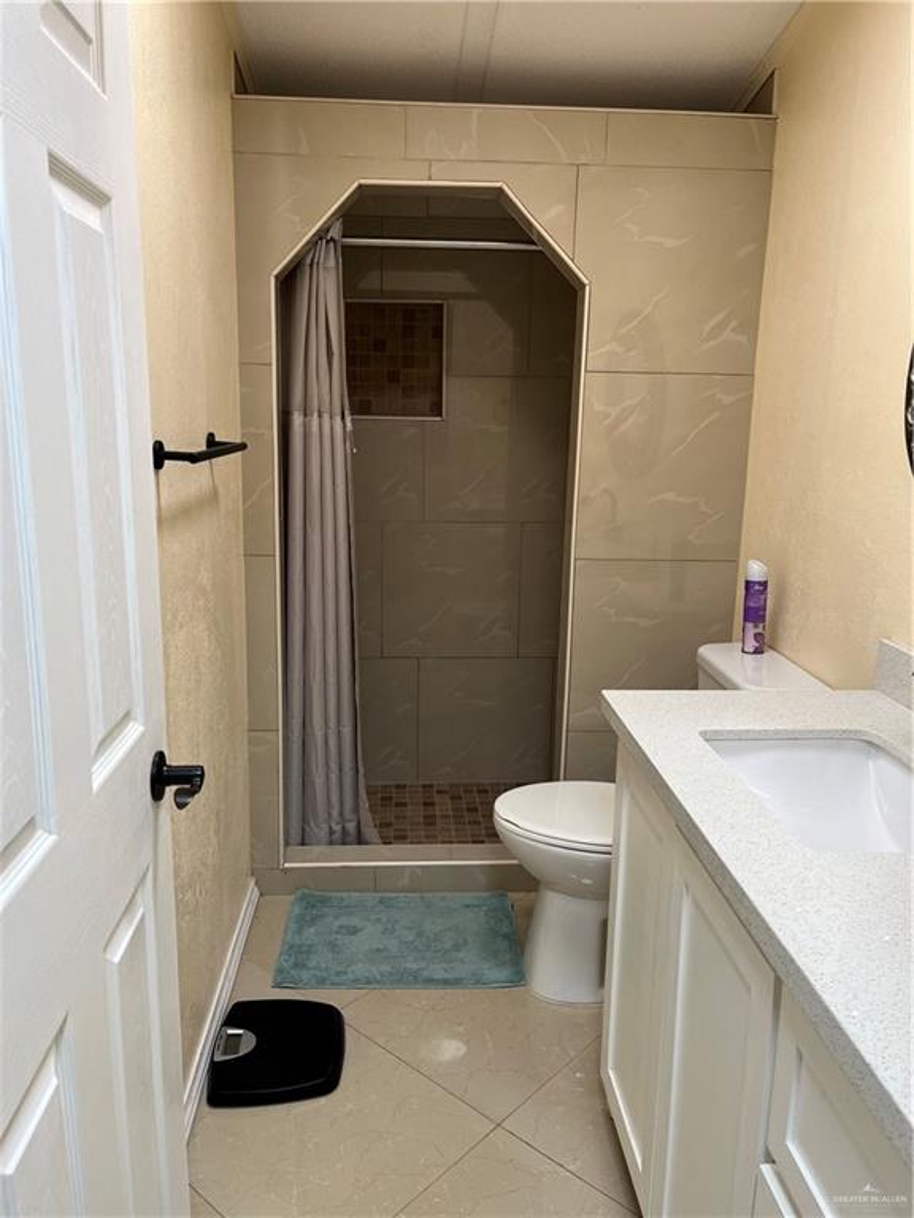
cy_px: 609
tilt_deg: -12.1
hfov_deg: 53.1
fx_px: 915
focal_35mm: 26
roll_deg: +0.9
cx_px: 457
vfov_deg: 67.3
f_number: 1.6
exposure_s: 1/60
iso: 80
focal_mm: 5.1
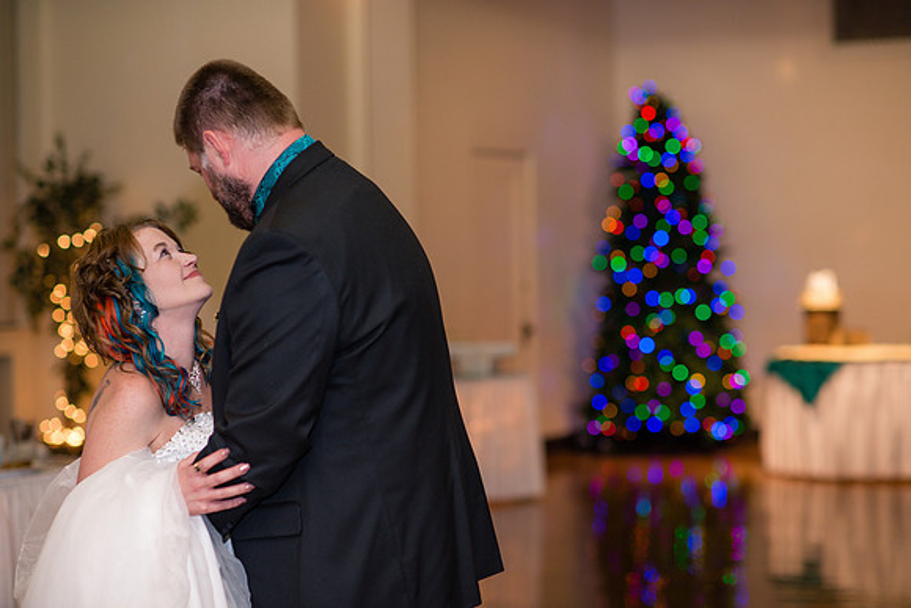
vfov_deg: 16.1
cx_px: 456
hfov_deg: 23.9
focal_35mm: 85
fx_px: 2151
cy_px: 304
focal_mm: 85
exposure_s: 1/125
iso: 640
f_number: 2.2
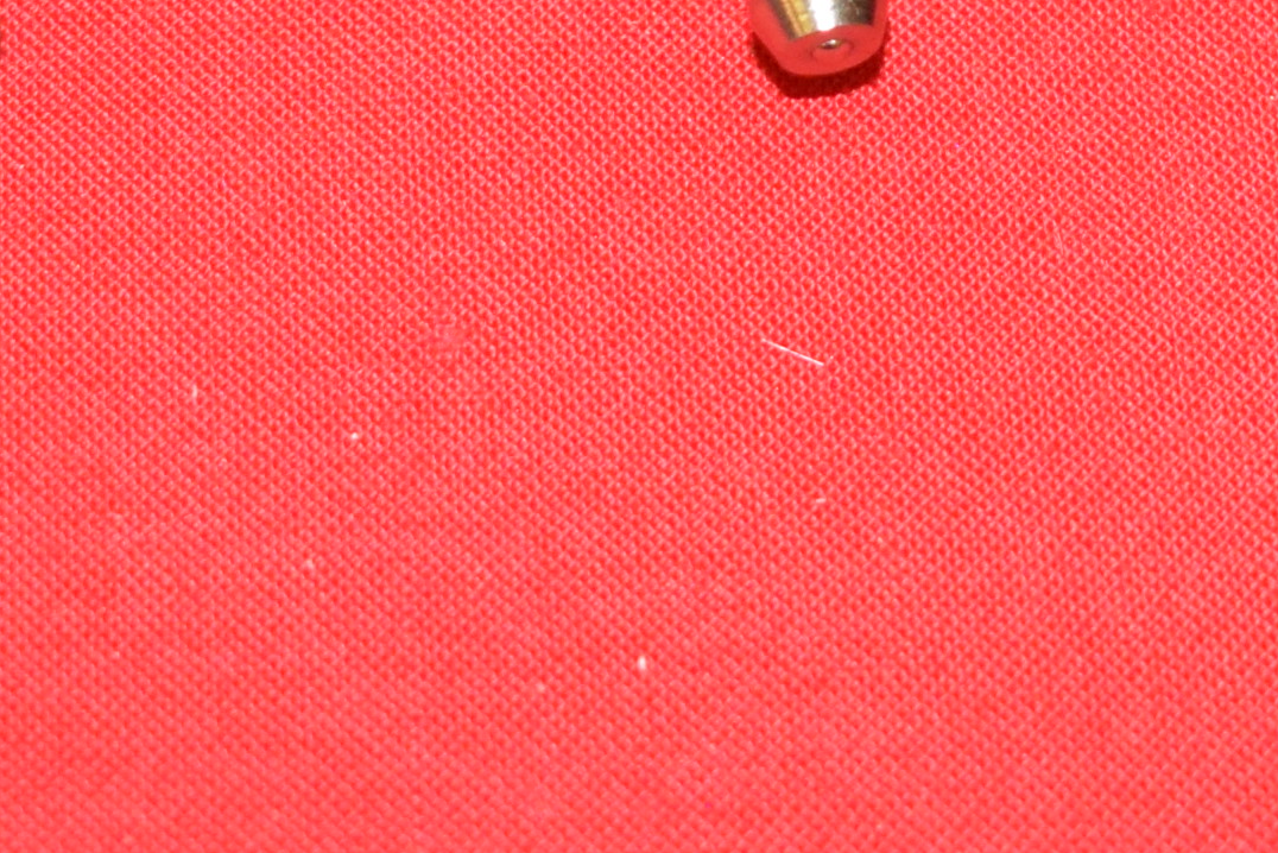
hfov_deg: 10.9
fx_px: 6675
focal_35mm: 188
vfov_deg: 7.1
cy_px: -756
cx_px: 958
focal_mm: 30
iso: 1250
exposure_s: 1/200
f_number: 5
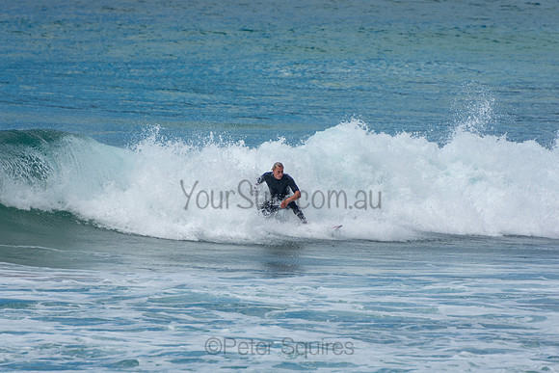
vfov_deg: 2.3
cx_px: 280
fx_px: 9318
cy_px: 186
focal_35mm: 600
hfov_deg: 3.4
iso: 160
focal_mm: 400
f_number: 5.6
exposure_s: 1/1250
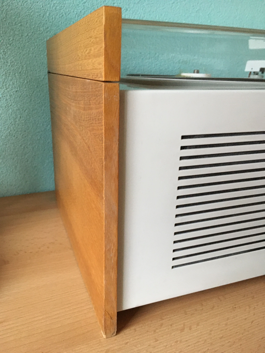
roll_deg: -2.2
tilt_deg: -21.0
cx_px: 132
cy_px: 176
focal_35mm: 29
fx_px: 296
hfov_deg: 48.2
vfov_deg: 61.7
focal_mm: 4.15
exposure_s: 1/17
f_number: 2.2
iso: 200
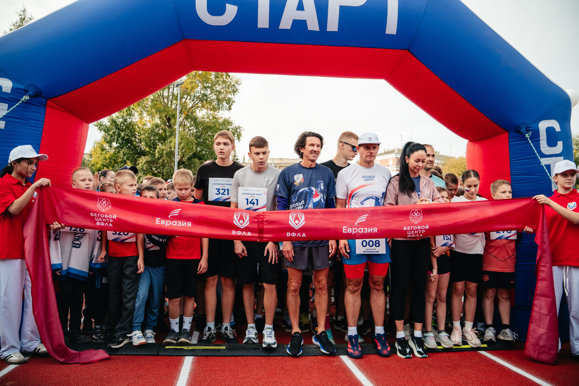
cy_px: 193
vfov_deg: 49.5
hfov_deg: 69.4
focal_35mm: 26
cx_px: 290
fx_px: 418
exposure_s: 1/800
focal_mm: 17
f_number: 4
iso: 320
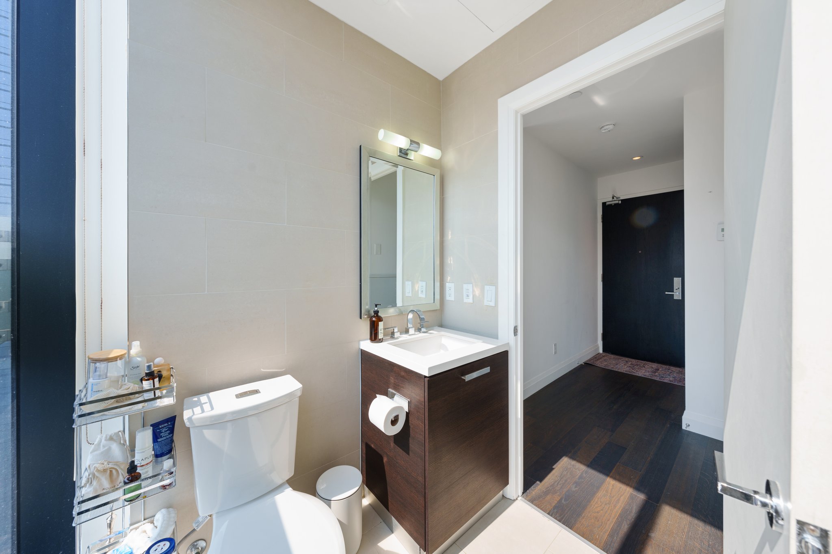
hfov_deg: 112.6
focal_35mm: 12
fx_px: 277
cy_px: 277
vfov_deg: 90.0
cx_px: 416
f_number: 9
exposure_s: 1/25
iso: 100
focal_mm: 12
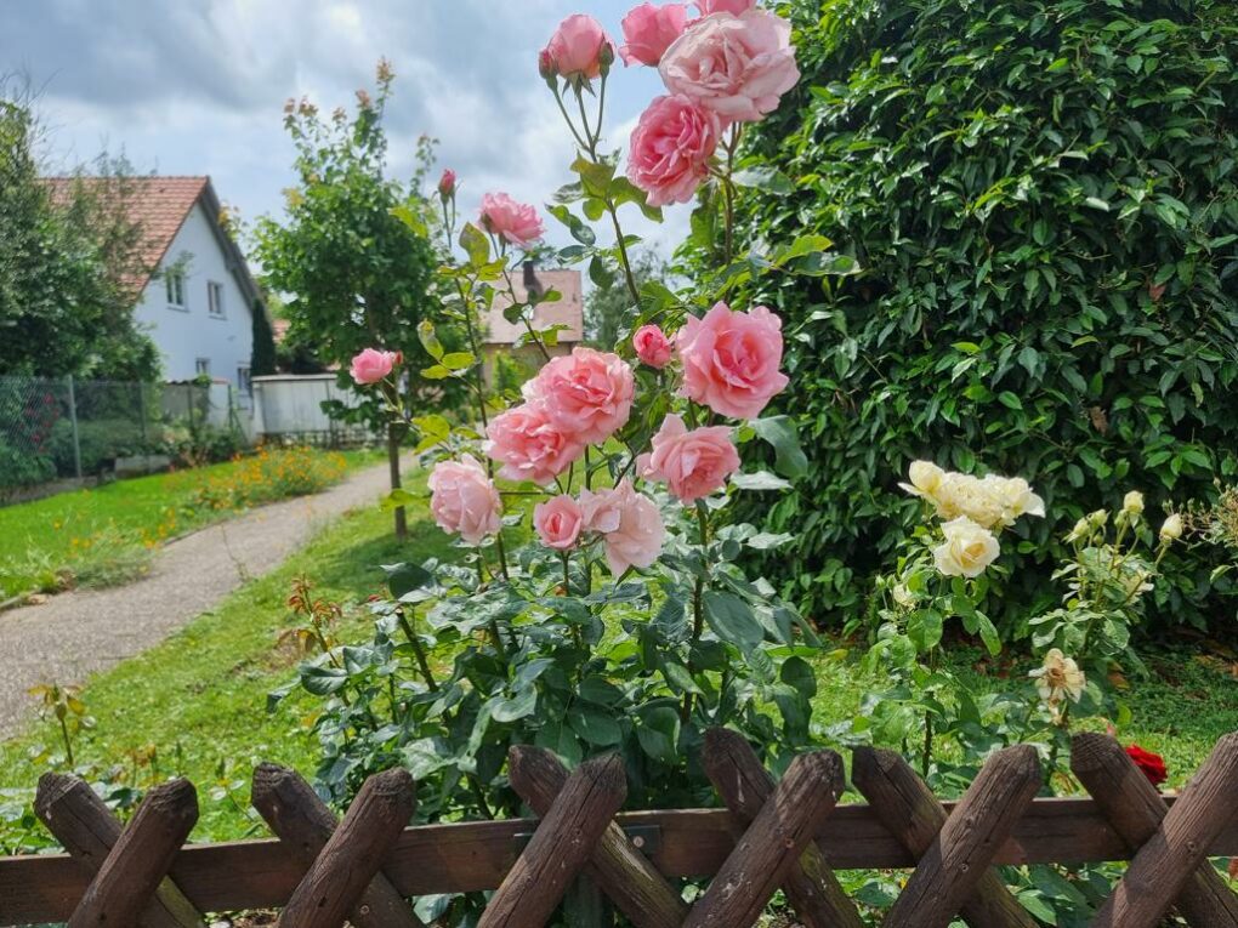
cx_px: 619
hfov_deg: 71.6
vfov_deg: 56.8
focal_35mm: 24
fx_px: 858
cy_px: 464
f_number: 1.8
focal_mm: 6.7
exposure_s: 1/1348
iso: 50
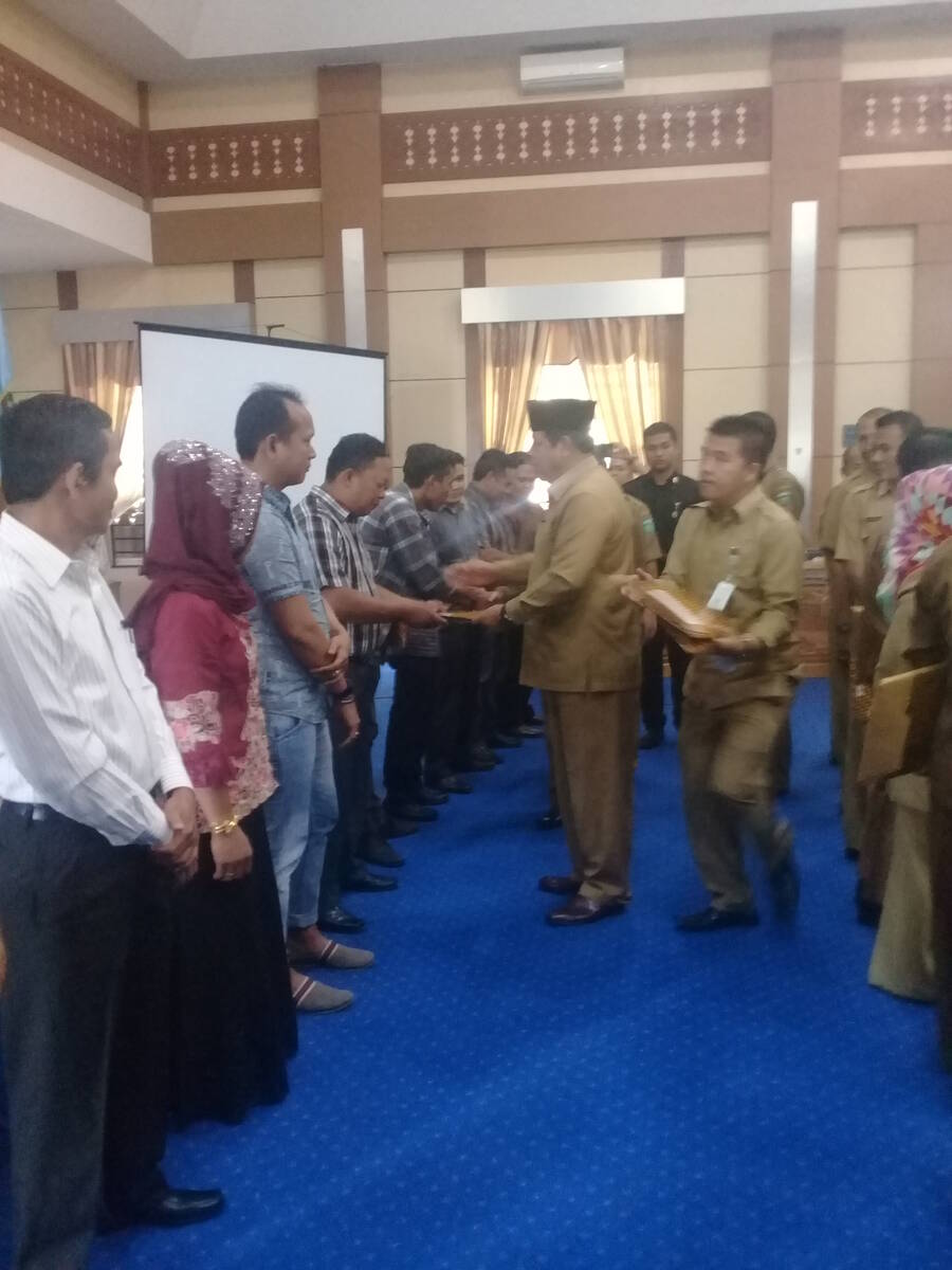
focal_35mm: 31
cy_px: 635
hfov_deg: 45.4
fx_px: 1137
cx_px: 476
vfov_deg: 58.4
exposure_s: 1/15
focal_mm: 3.3
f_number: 2.2
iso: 500
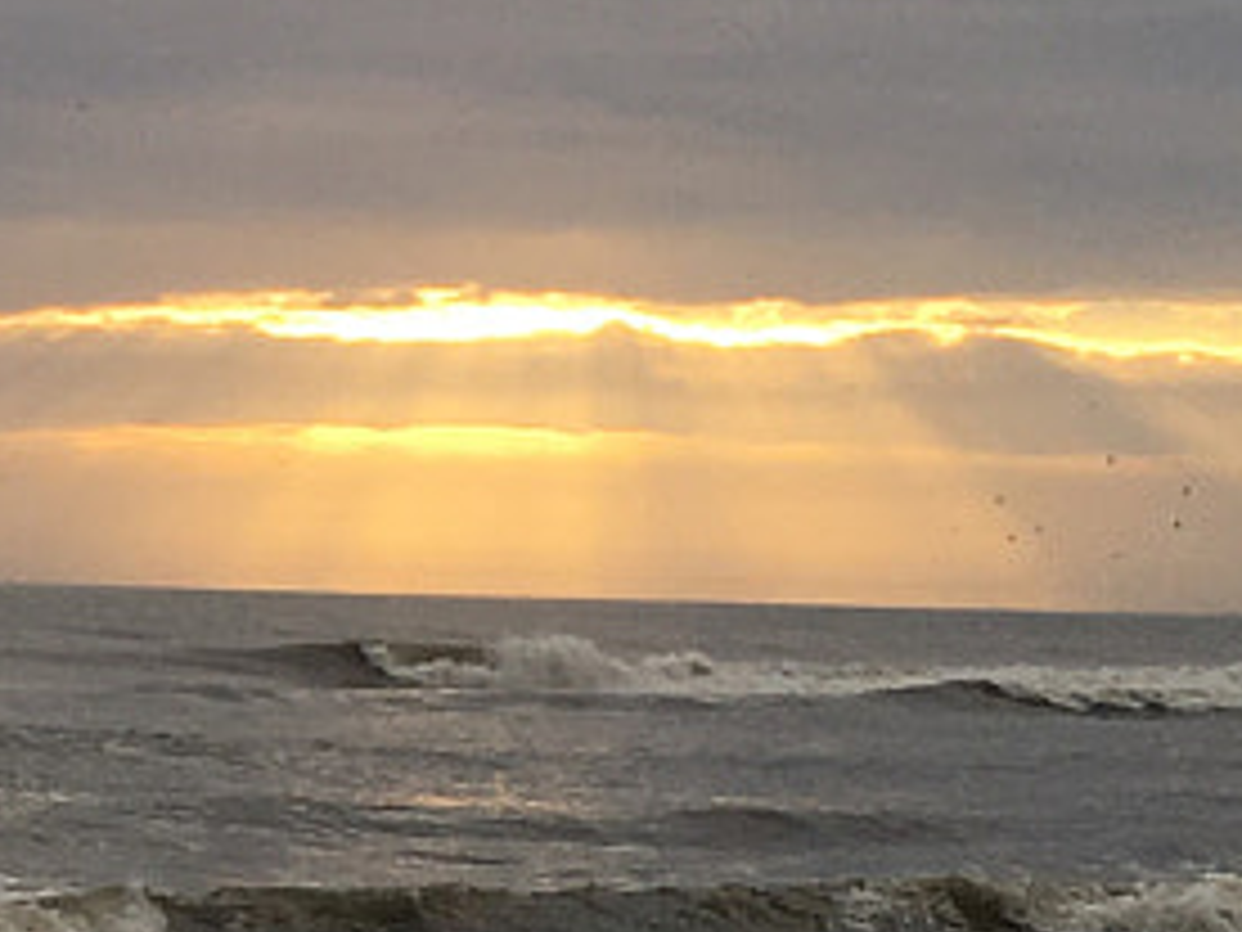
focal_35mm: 168
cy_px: 779
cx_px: -1017
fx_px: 6028
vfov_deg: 8.8
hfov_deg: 11.0
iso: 25
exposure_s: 1/503
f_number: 2.2
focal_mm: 4.15
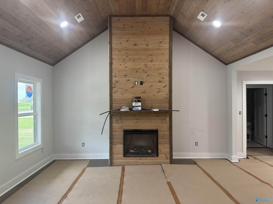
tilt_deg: -0.7
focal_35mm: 24
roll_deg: -0.1
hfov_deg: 71.6
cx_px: 136
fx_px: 189
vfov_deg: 56.8
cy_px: 102
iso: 200
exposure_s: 1/120
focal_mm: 6.76
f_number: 1.78
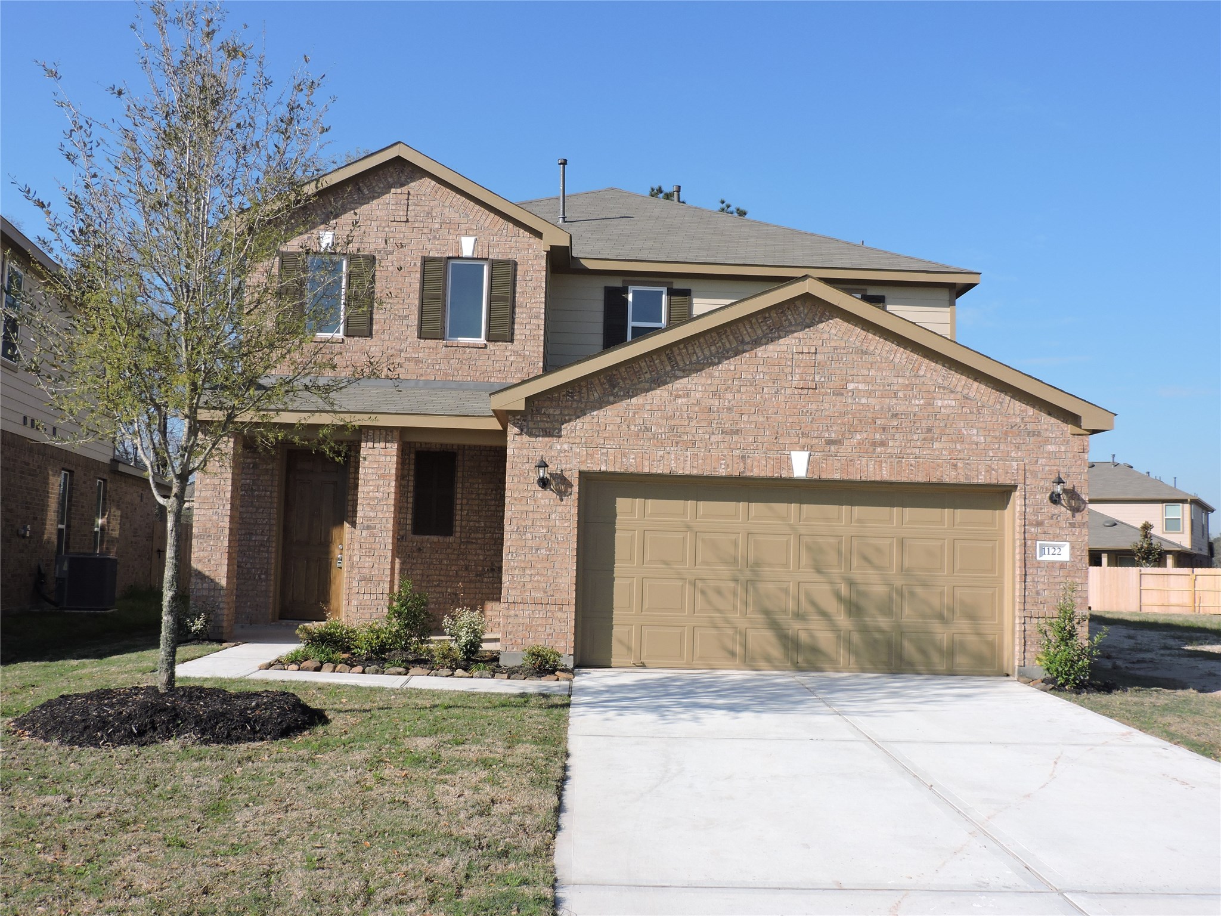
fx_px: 1235
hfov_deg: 52.6
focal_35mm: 35
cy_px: 458
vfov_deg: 40.7
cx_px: 610
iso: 100
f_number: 3.3
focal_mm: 6.2
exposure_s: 1/1000
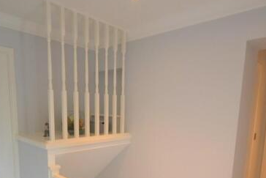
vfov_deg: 45.9
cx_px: 135
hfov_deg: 67.4
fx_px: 200
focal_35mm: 27
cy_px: 138
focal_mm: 10
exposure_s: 1/60
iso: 800
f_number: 4
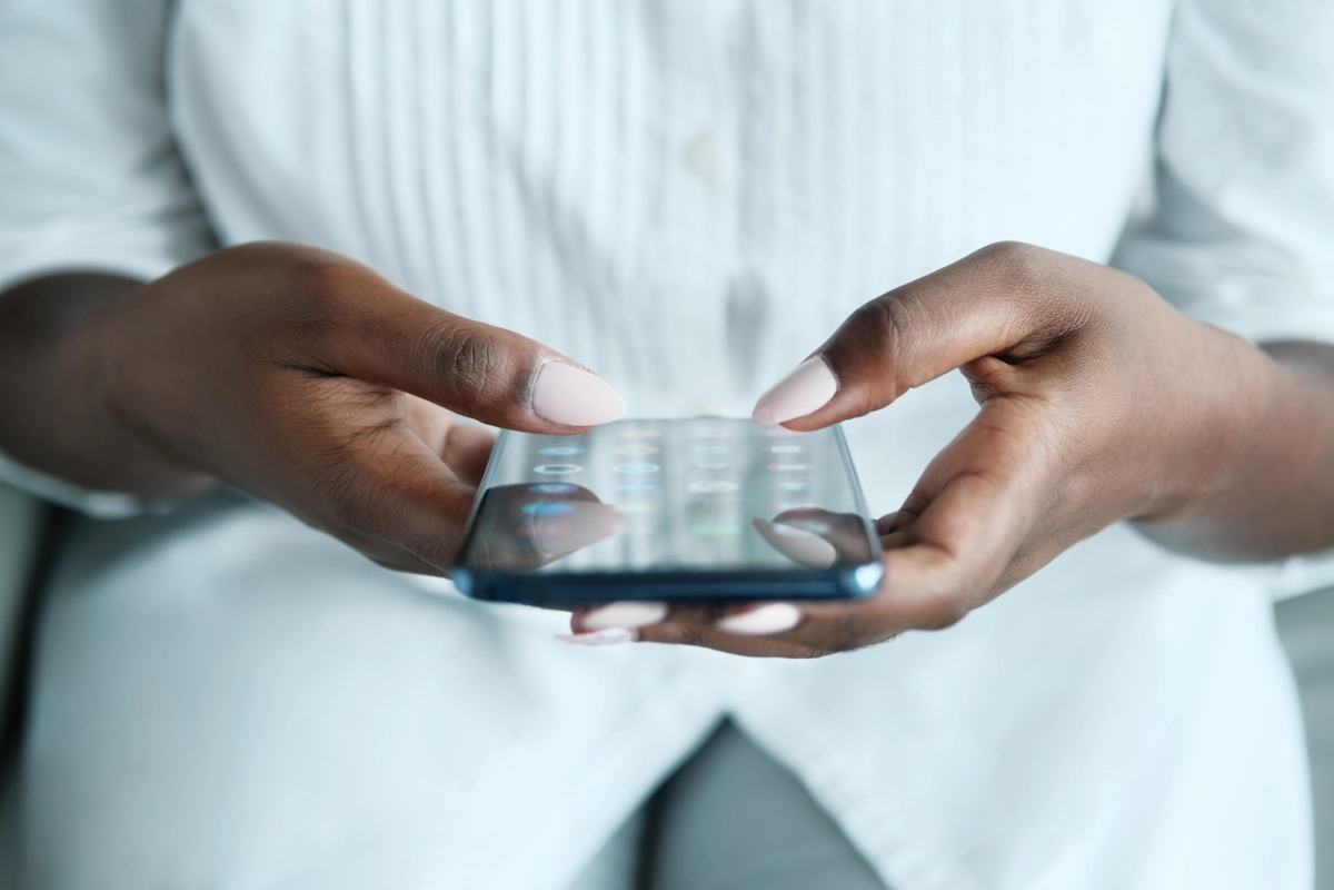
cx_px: 667
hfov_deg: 27.0
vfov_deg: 18.2
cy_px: 445
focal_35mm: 75
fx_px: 2779
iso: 400
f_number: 2.5
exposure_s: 1/125
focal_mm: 50
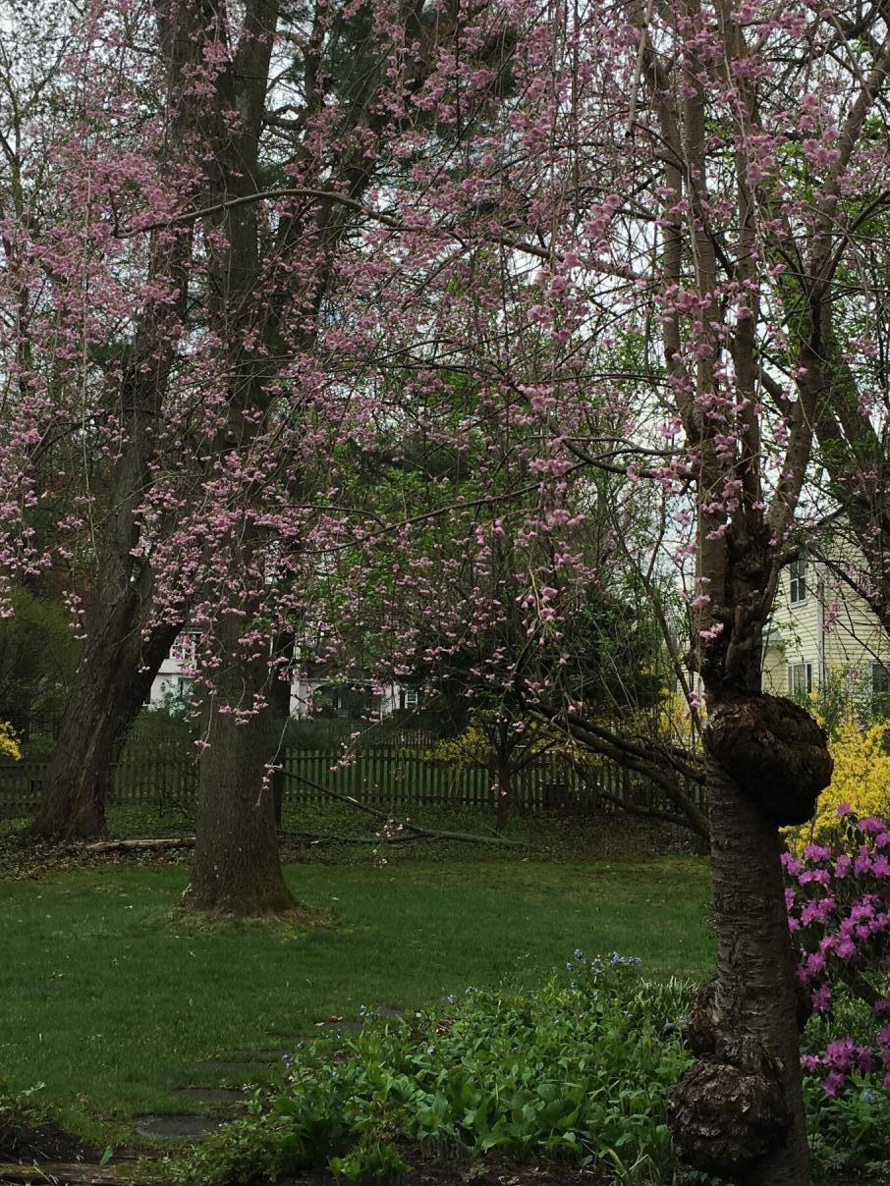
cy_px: 474
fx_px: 1645
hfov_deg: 30.3
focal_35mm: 48
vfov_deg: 39.5
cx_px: 456
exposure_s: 1/884
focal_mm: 4.15
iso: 25
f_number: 2.2
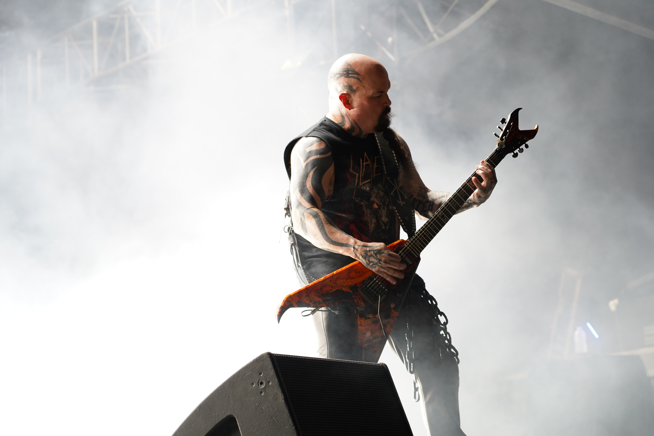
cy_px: 218
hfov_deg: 19.5
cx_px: 327
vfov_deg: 13.0
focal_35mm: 105
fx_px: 1907
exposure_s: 1/125
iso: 800
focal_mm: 105
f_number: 4
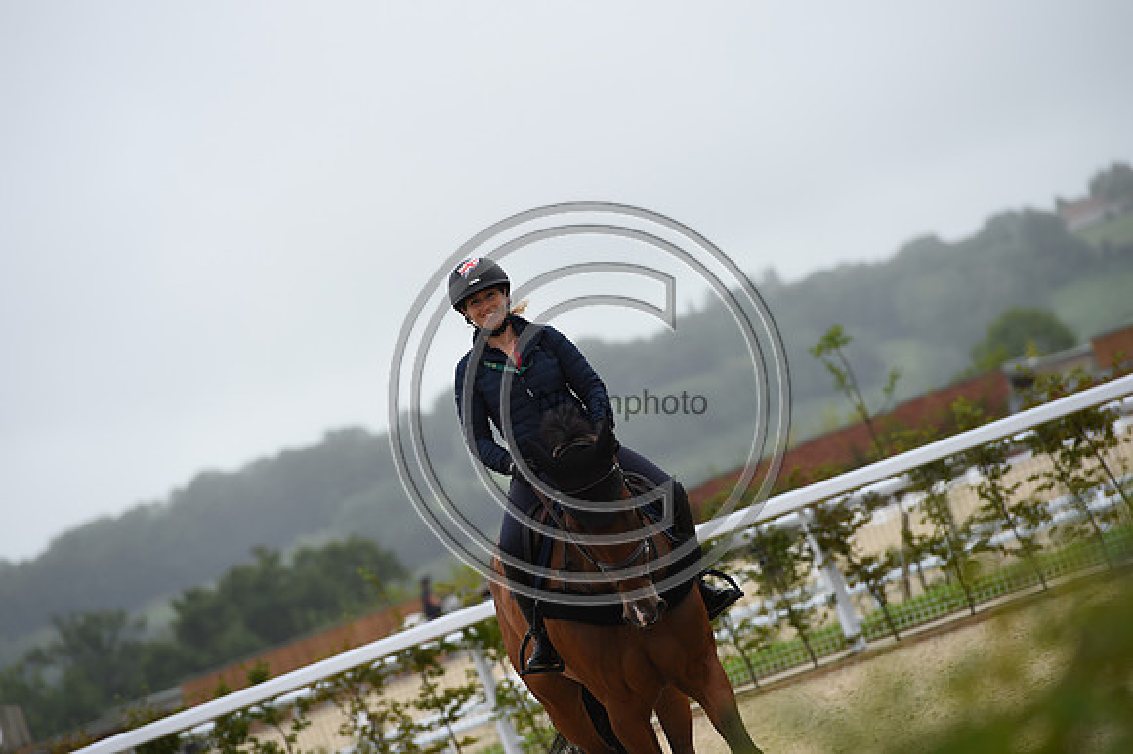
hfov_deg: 10.3
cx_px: 566
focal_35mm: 200
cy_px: 377
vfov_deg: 6.9
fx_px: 6291
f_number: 5
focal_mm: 200
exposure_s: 1/800
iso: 360
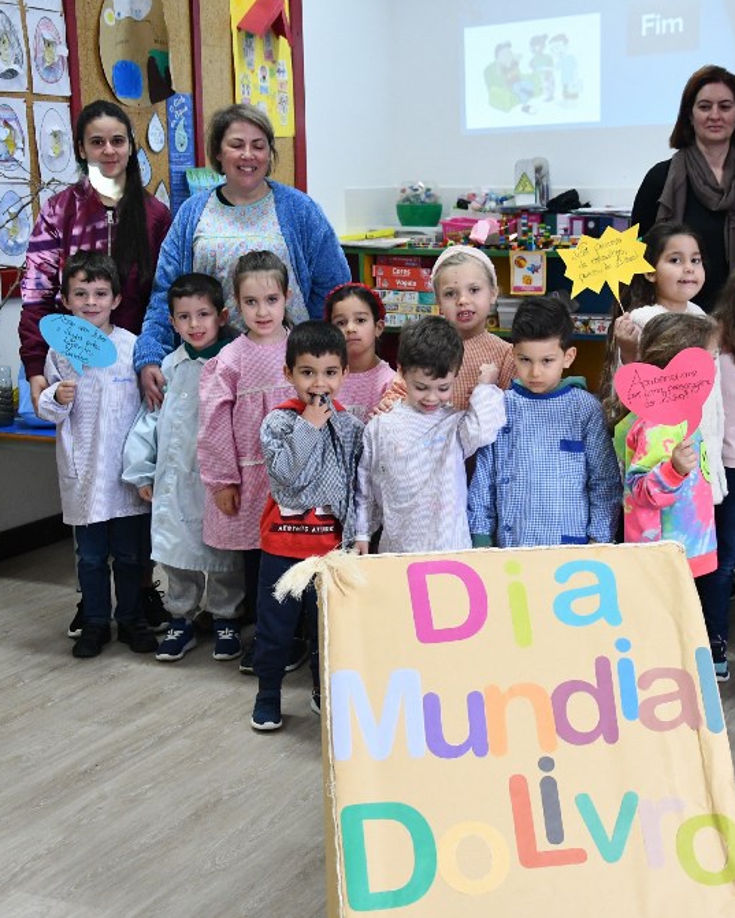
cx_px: 534
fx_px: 1441
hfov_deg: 28.3
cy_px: 461
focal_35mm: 53
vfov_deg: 35.4
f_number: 4
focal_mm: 25
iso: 1800
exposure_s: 1/125
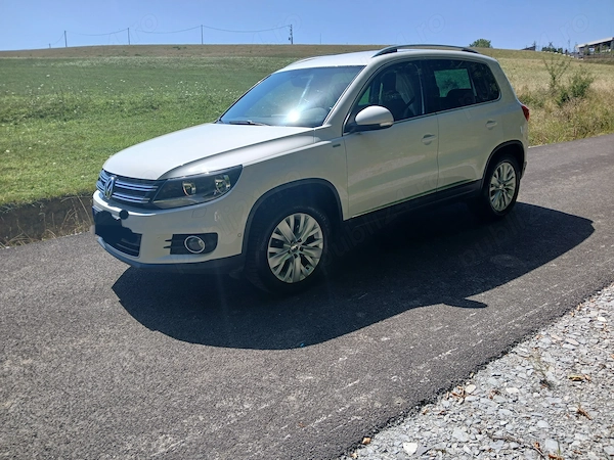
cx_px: 307
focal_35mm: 26
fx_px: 461
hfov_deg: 67.3
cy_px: 230
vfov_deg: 53.1
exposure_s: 1/625
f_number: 1.8
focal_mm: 3.98
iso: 20
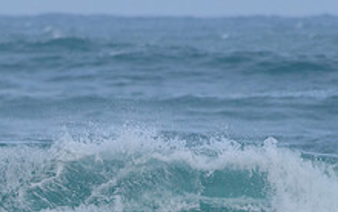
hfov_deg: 1.3
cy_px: 253
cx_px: -115
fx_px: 15169
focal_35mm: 1645
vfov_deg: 0.8
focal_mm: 500
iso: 560
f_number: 5.6
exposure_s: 1/2000
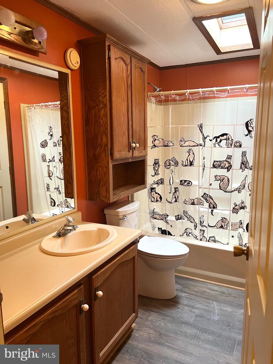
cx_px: 136
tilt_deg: -7.8
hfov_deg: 53.1
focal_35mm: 26
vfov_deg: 67.3
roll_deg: -1.1
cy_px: 182
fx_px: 273
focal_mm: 5.7
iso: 320
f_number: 1.5
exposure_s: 1/60
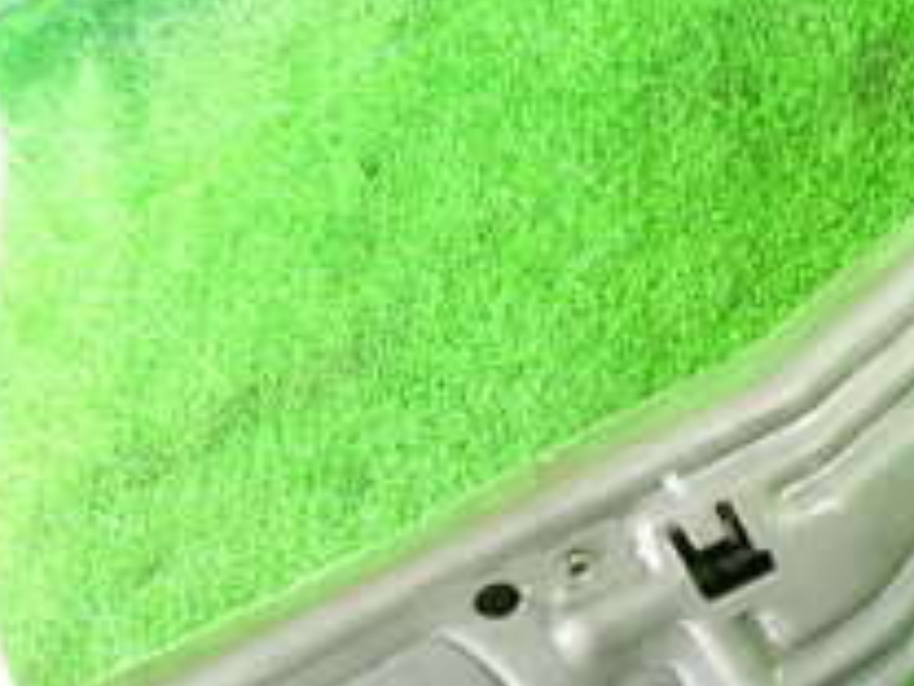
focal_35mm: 72
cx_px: 976
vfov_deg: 19.9
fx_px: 1901
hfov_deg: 25.3
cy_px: 660
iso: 125
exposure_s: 1/60
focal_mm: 4.5
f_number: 2
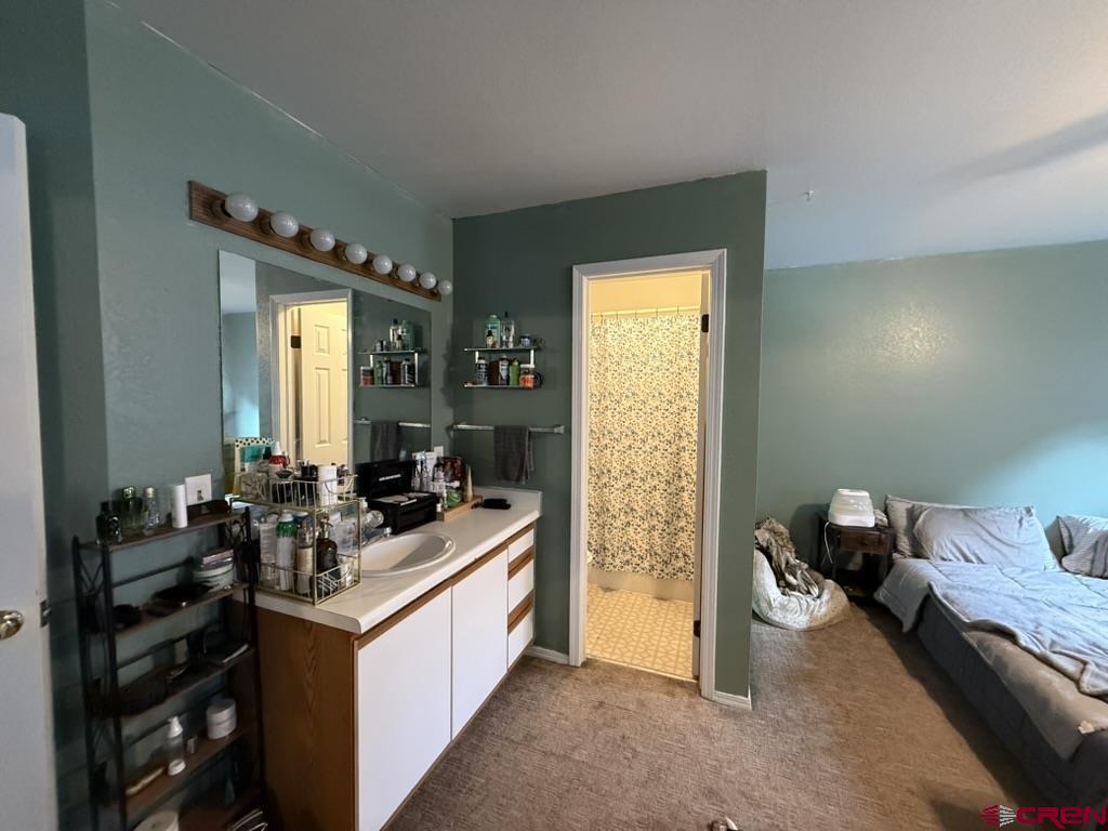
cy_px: 416
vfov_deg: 85.7
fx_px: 448
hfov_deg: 102.1
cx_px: 554
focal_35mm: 14
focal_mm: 2.22
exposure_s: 1/60
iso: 640
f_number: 2.2
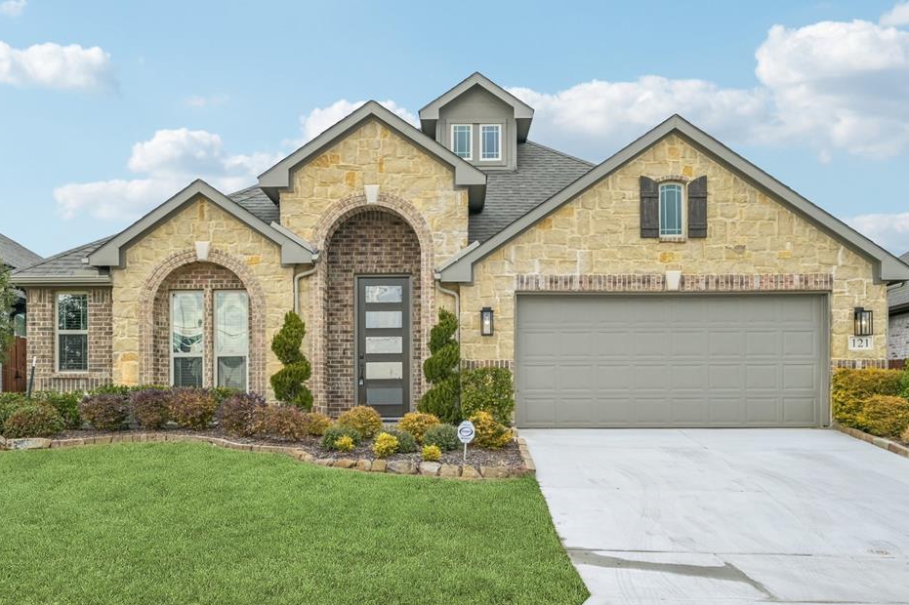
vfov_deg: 39.9
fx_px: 833
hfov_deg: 57.2
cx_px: 442
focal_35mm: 33
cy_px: 317
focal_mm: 30
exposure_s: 1/640
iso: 400
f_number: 8
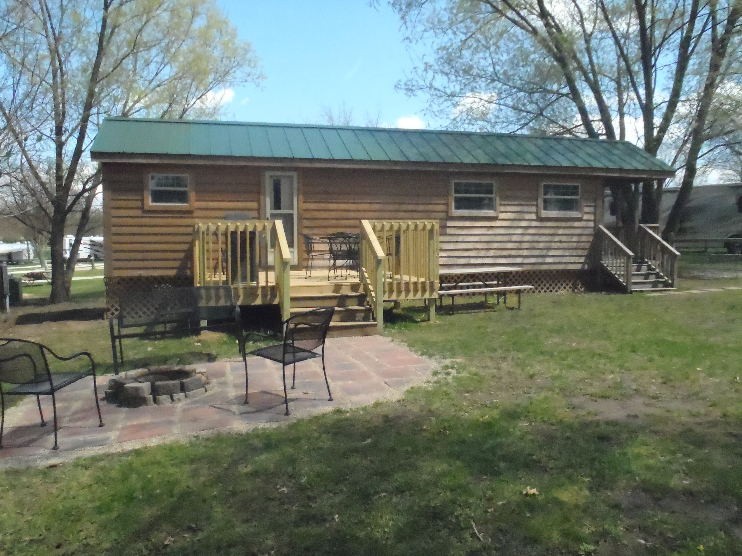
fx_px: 600
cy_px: 278
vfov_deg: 49.7
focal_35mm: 28
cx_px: 371
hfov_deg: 63.4
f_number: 10
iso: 1600
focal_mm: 5
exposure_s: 1/640
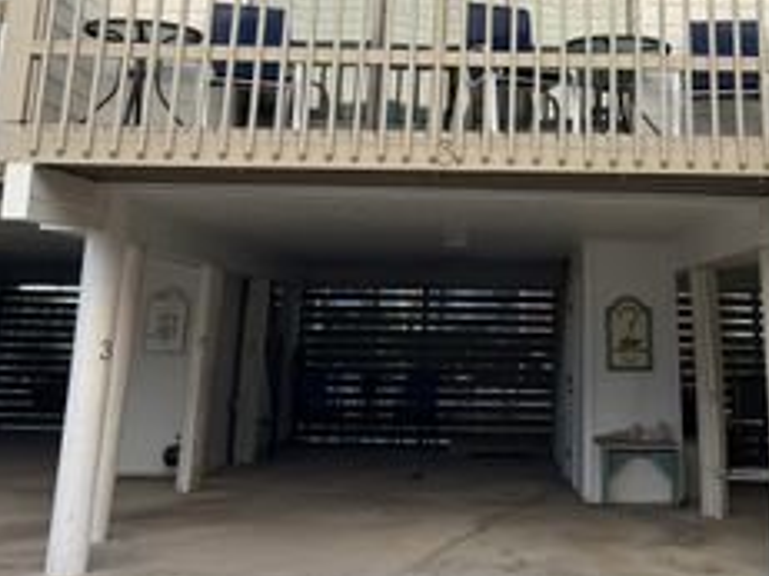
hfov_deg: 36.4
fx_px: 1155
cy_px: -28
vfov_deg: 26.2
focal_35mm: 52
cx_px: 526
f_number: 1.78
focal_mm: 6.76
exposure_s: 1/1818
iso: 80
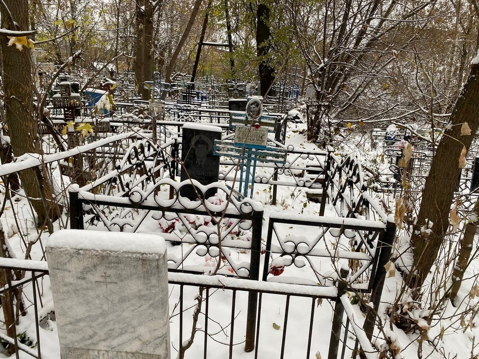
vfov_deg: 53.1
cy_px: 180
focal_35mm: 26
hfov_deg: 67.3
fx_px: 360
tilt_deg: -11.1
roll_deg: -3.2
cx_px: 240
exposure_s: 1/122
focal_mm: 4.25
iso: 40
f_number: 1.8
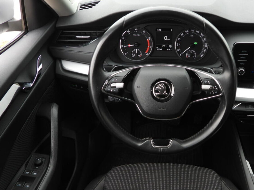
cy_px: 123
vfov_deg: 41.4
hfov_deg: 53.2
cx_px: 163
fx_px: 249
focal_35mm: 34
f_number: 2.8
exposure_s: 1/50
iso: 100
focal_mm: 4.3
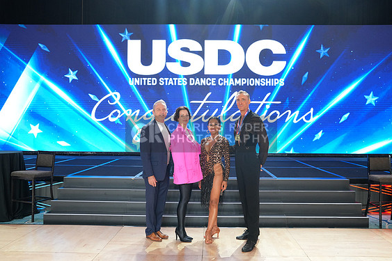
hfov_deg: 56.5
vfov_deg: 39.4
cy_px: 134
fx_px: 365
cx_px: 201
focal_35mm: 34
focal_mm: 32.5
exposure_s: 1/200
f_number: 5
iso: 2000
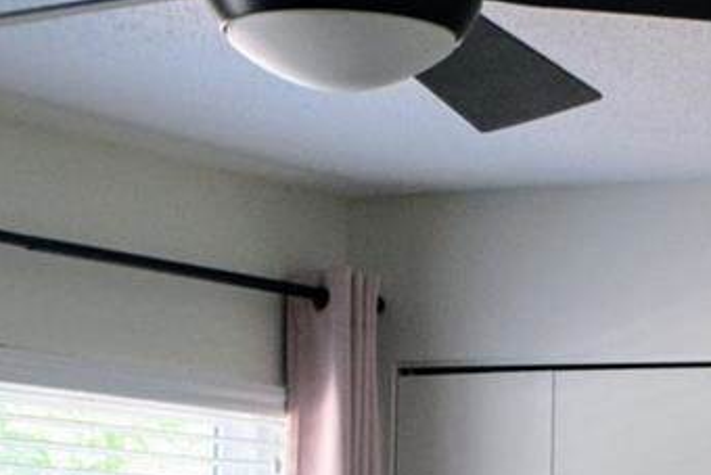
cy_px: 797
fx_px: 3484
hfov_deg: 11.5
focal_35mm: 176
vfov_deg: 7.6
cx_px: 701
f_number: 4
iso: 640
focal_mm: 25
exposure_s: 1/60
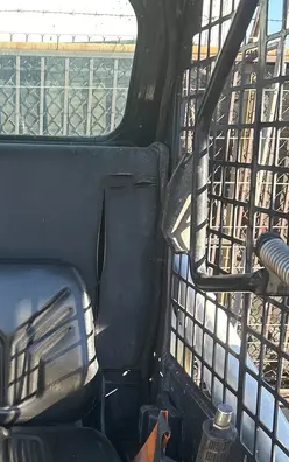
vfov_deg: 37.6
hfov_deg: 24.6
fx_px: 642
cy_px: 390
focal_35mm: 51
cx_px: 26
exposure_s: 1/387
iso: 50
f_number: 1.5
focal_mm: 5.7
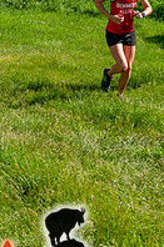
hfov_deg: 11.7
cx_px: 141
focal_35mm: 116
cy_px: 66
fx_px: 797
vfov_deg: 17.6
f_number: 8
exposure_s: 1/400
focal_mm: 34
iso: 200
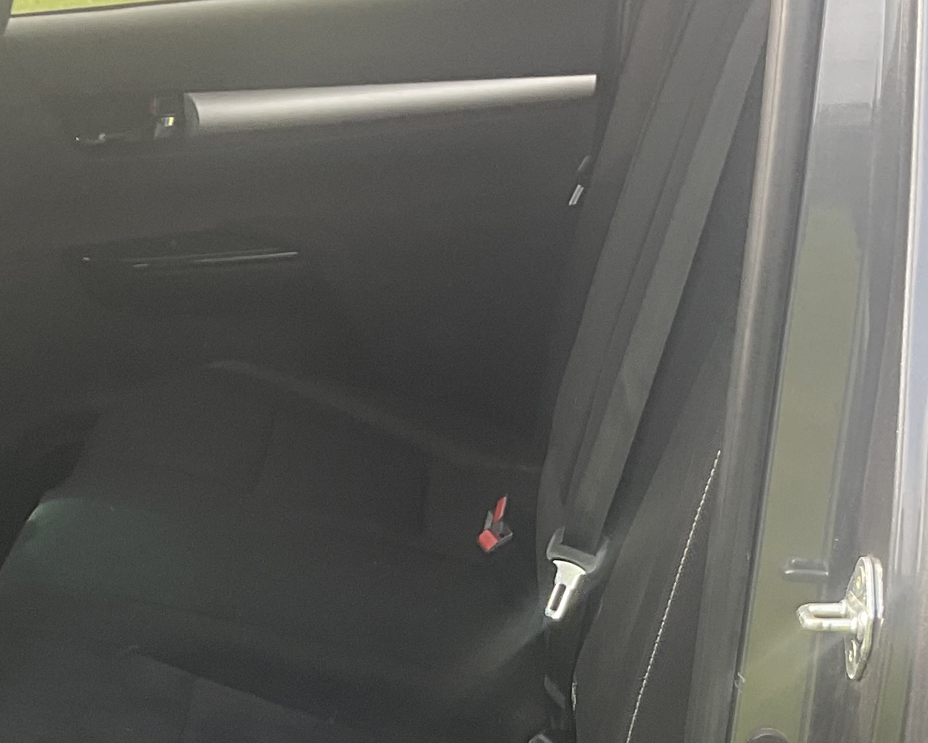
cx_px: 441
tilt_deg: -24.6
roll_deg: +1.7
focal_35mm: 91
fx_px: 2499
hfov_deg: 21.0
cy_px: 902
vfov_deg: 16.2
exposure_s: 1/120
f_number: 1.8
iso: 25
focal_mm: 3
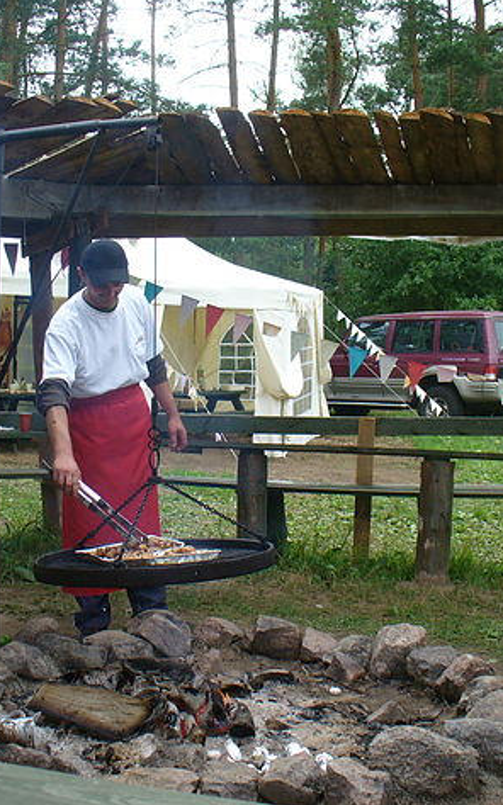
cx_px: 250
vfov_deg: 38.2
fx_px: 1163
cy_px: 401
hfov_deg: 24.4
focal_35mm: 53
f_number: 2.8
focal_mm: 6.1
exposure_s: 1/250
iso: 80
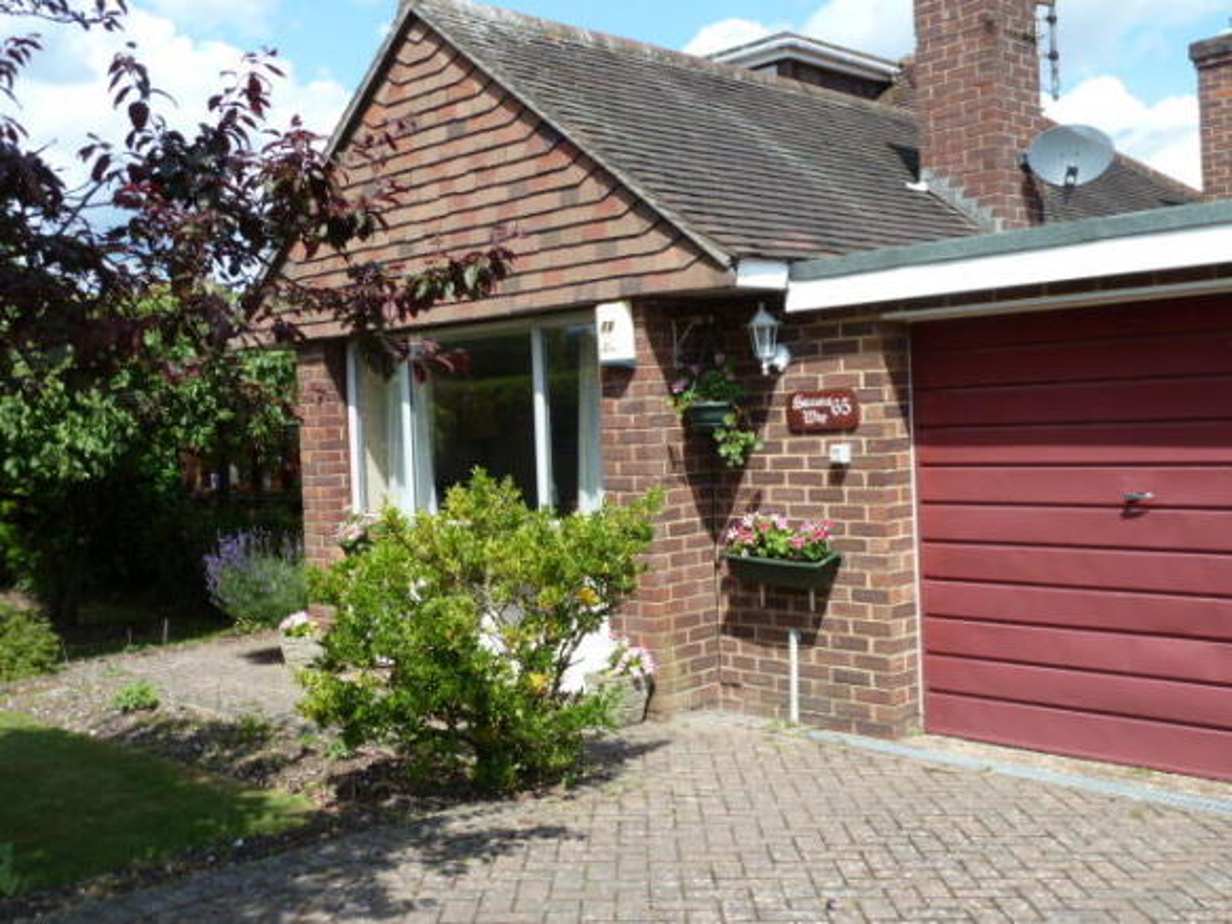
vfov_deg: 38.7
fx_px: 1317
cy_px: 462
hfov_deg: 50.1
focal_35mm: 37
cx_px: 616
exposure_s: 1/400
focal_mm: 6.1
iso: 80
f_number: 4
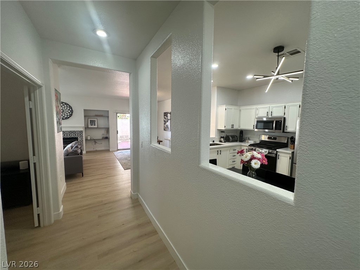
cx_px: 180
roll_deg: -0.3
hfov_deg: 102.1
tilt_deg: -3.7
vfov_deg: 85.7
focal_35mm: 14
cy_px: 135
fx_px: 146
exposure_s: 1/120
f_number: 2.2
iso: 160
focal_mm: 2.22
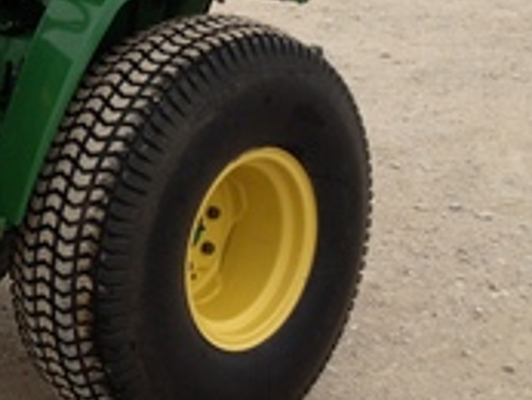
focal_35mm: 110
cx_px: -126
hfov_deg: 17.0
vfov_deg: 13.4
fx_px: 1692
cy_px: 52
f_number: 2.4
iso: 50
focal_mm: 4.28
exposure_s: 1/309
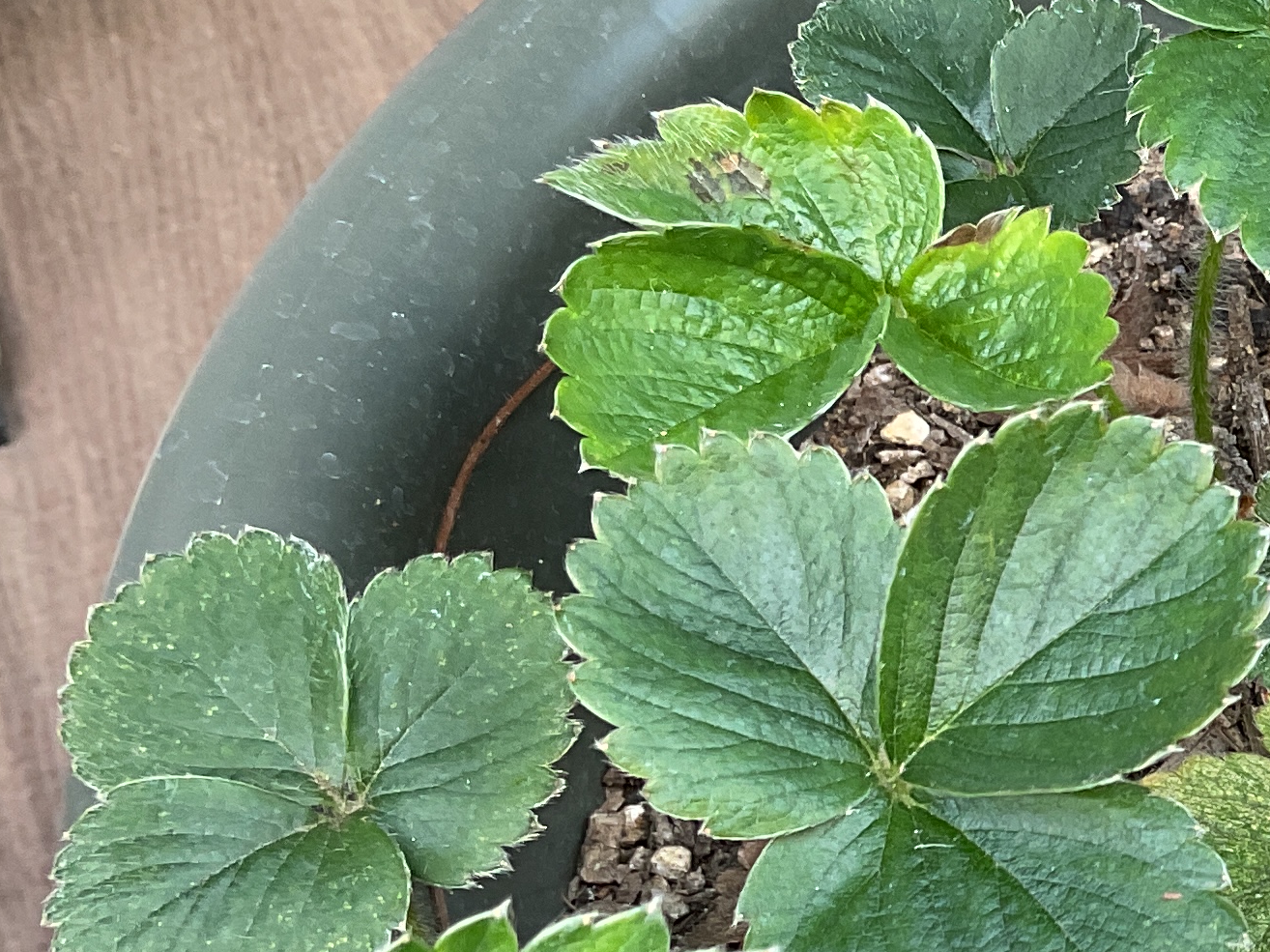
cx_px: 1727
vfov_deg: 16.5
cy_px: 686
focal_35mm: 89
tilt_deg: -47.4
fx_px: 3265
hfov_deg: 19.9
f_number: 1.8
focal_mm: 3
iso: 40
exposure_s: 1/120
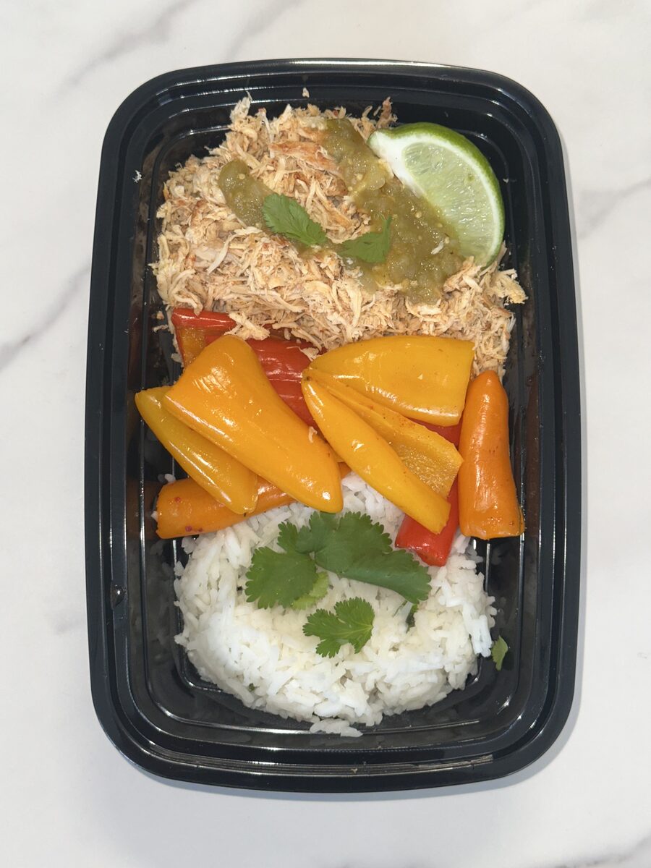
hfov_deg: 30.3
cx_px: 326
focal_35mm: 48
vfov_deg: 39.7
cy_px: 434
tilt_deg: -83.9
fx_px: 1204
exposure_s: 1/56
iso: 80
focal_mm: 6.86
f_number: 1.78
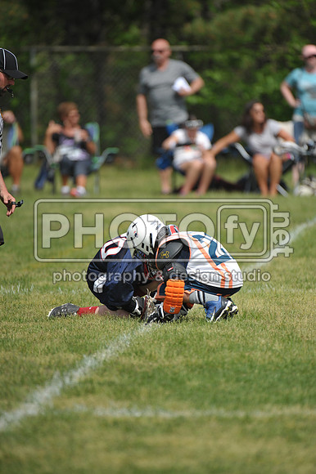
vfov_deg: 5.2
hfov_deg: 3.4
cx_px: 158
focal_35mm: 400
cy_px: 237
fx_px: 5273
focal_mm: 400
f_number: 4
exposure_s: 1/5000
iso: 640
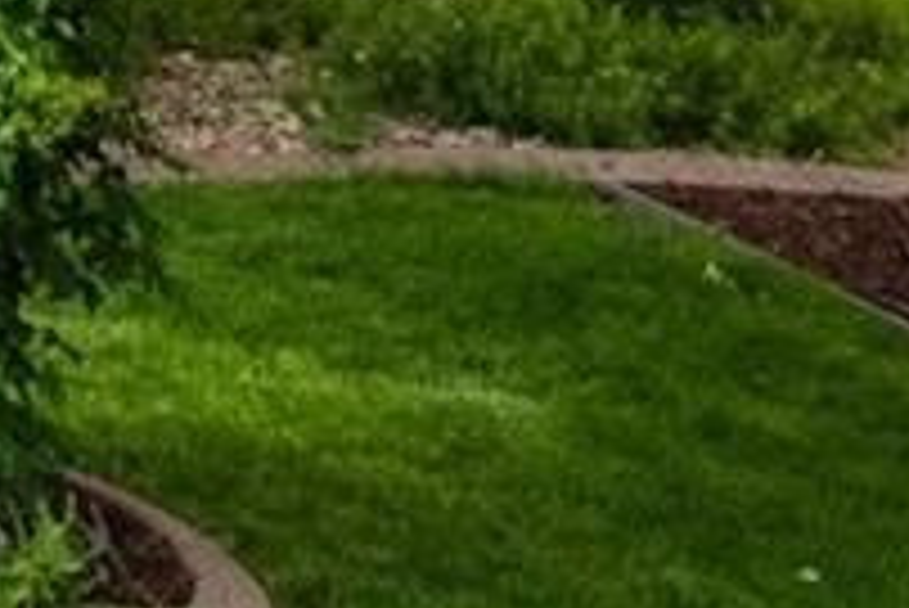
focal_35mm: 174
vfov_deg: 7.3
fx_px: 4397
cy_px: -948
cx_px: -2070
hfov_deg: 8.9
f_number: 2.8
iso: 100
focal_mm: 8.38
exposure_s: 1/730
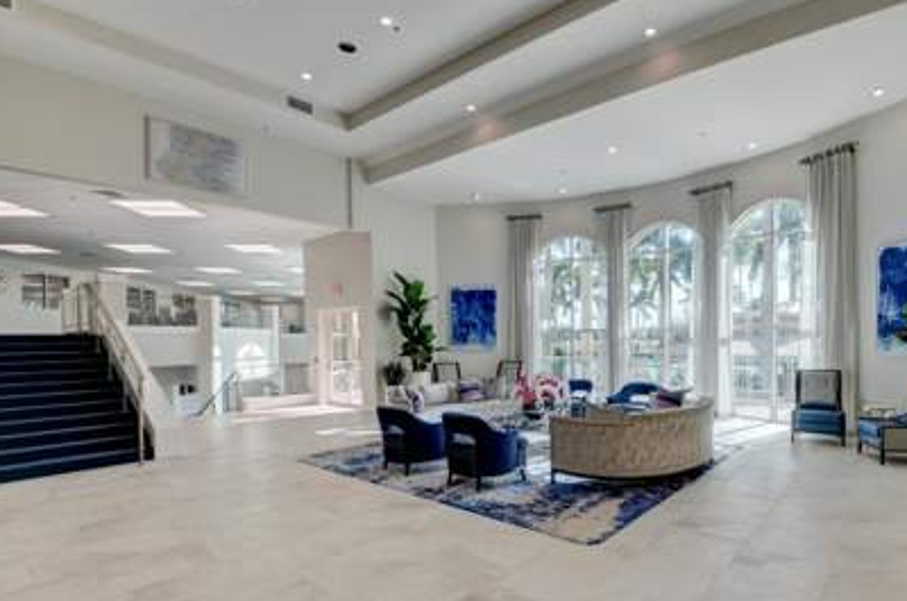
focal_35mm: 18
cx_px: 533
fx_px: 453
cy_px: 354
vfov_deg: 66.6
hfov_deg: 89.2
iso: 640
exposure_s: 1/320
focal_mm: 10
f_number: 8
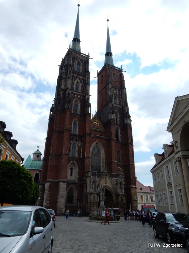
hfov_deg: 54.9
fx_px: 182
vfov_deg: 69.4
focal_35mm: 25
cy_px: 126
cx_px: 94
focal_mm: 4.5
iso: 125
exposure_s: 1/1600
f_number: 3.7
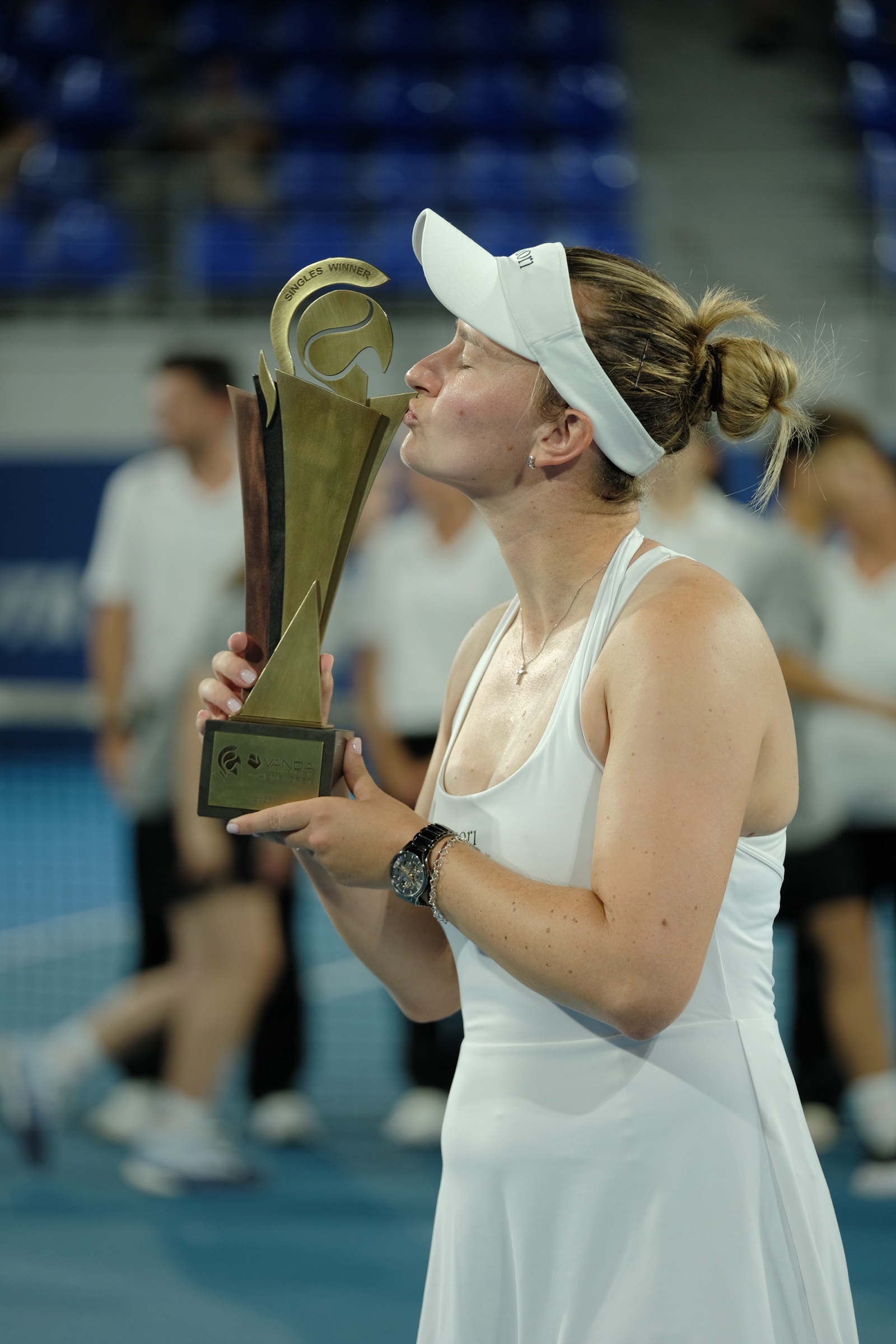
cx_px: 448
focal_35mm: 210
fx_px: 7839
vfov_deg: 9.8
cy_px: 672
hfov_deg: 6.5
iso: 320
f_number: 2.8
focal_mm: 140
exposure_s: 1/280
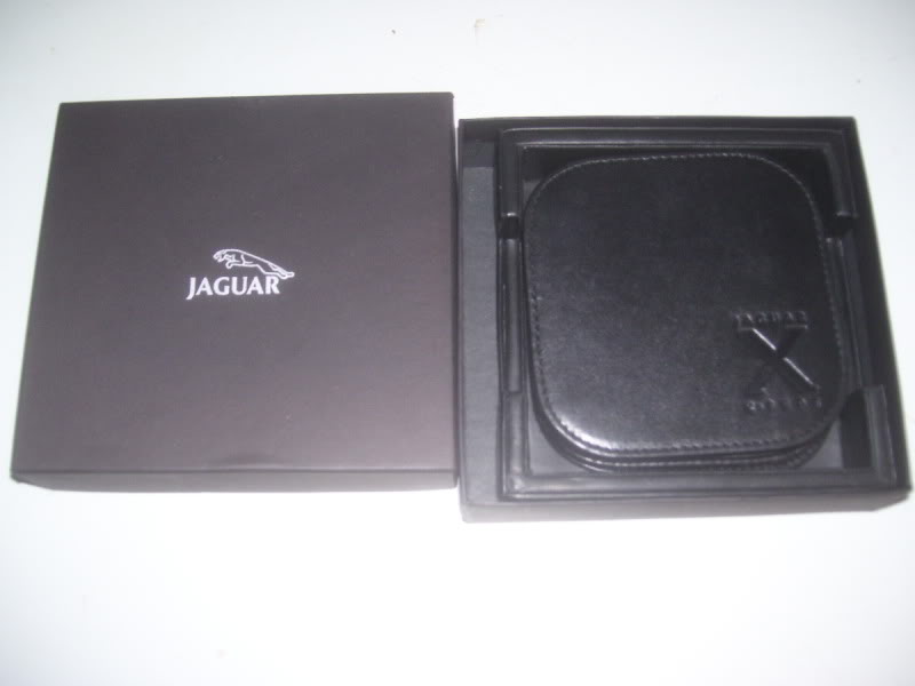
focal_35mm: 37
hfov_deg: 50.1
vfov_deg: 38.7
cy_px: 343
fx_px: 978
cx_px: 458
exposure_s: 1/60
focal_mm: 6
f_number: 2.7
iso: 125
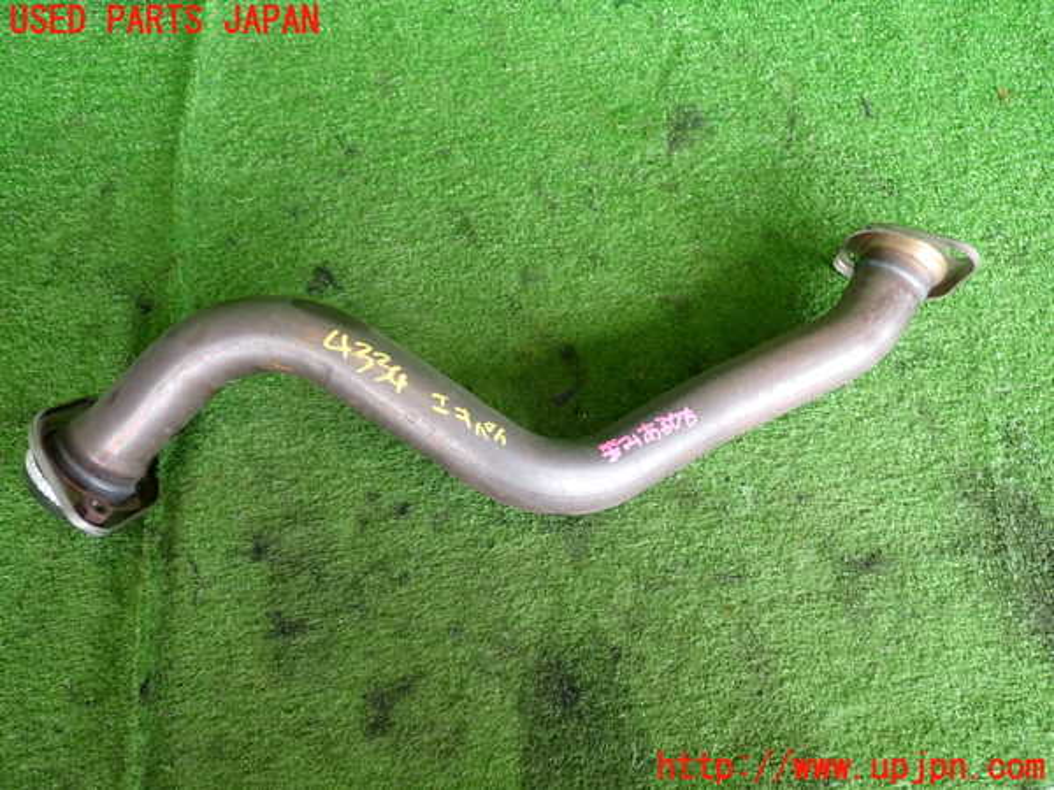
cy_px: 395
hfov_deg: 60.0
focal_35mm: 30
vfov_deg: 46.8
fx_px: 913
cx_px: 527
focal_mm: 5.4
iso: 200
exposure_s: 1/30
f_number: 2.3
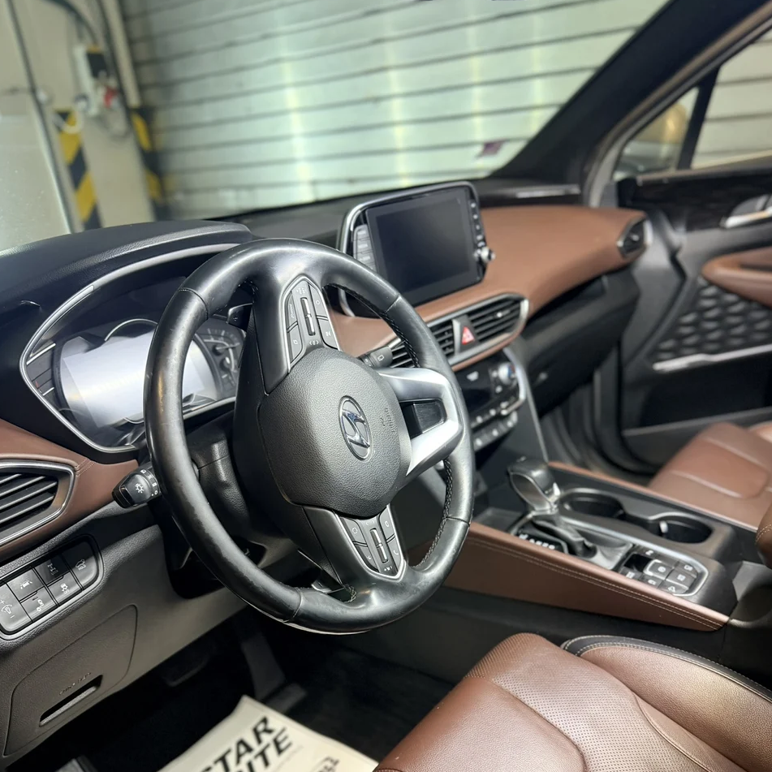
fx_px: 732
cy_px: 515
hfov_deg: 55.6
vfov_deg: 54.5
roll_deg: +6.4
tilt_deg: -27.1
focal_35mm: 29
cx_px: 392
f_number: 1.78
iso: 200
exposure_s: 1/50
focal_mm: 6.76
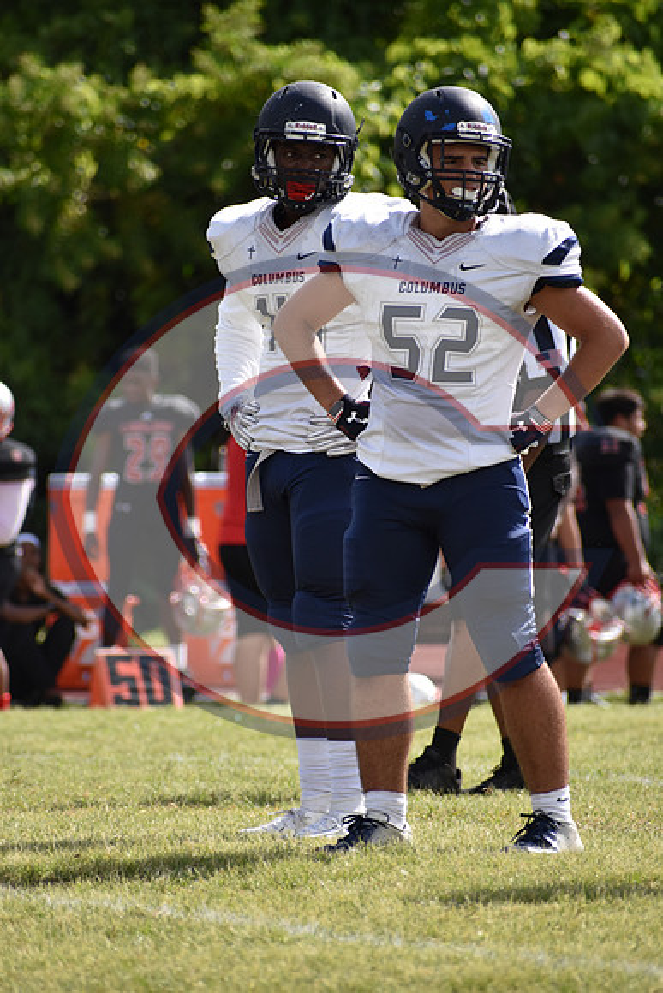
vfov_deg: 4.6
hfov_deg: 3.1
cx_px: 332
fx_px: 12423
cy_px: 496
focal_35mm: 450
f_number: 6.3
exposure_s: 1/1250
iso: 400
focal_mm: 300
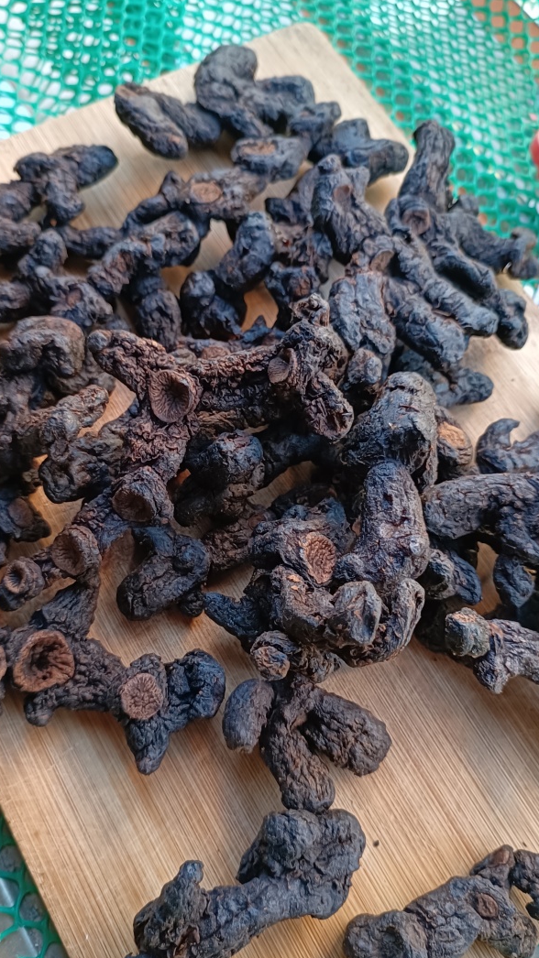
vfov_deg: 64.3
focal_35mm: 30
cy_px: 484
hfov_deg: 38.9
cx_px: 238
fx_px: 763
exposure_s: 1/33.3
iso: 679
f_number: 1.9
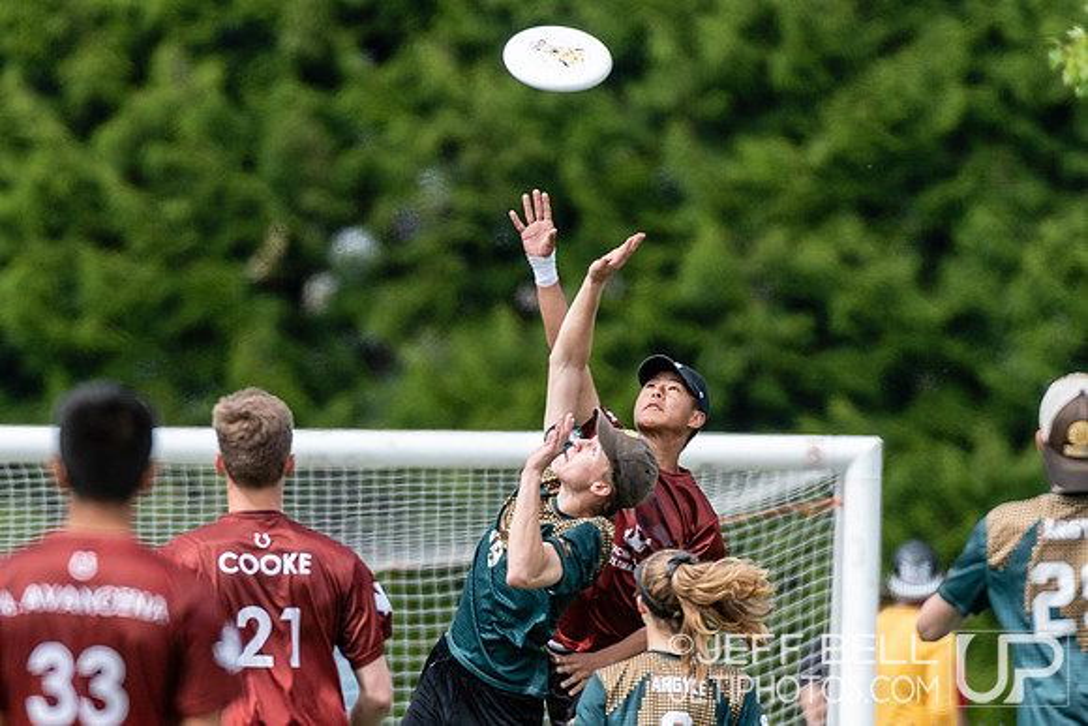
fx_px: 32954
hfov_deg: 1.9
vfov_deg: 1.3
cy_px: 597
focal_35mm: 1090
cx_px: 457
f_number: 4
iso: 360
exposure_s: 1/1600
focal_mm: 400
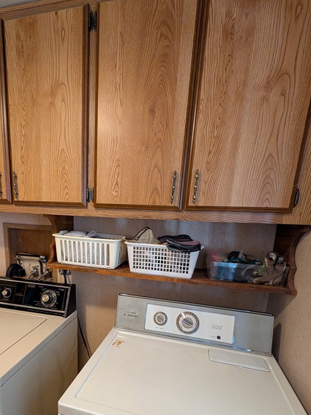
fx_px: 216
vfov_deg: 85.2
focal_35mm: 18
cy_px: 270
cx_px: 125
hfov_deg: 70.9
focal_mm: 2.23
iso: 379
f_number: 1.95
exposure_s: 1/24
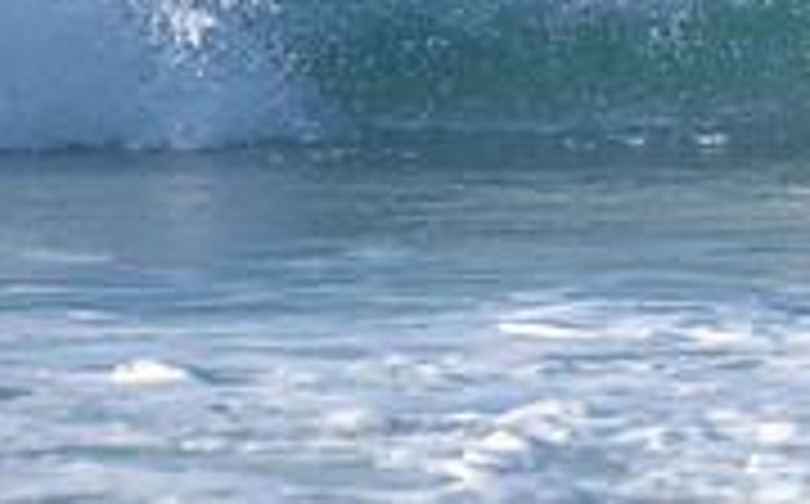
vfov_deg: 0.8
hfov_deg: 1.3
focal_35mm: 1644
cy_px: -169
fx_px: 36246
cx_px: 868
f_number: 5.6
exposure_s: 1/2000
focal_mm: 500
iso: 280
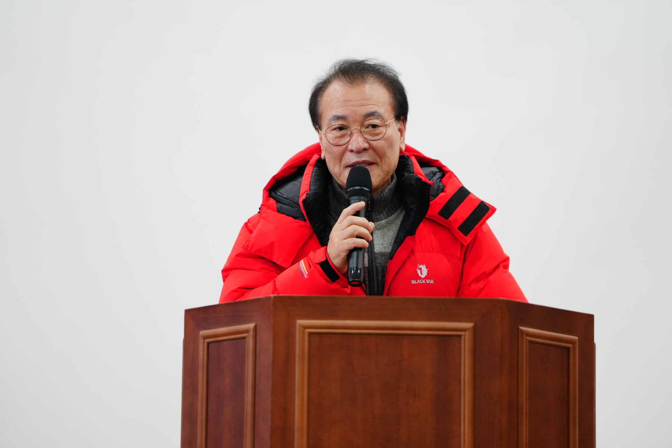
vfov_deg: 6.9
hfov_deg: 10.3
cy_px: 224
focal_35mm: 200
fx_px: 3733
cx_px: 336
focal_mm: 200
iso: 1000
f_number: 2.8
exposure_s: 1/160
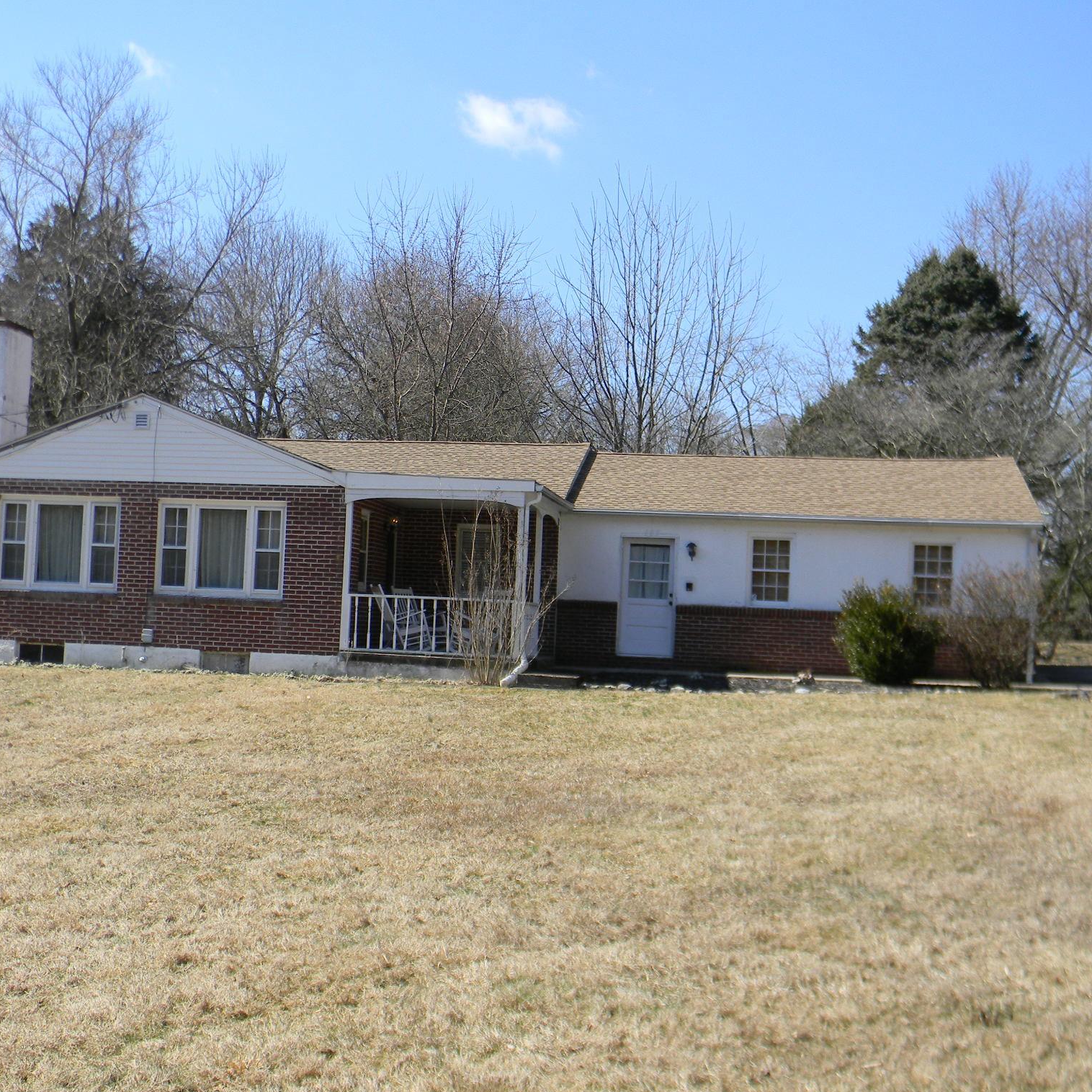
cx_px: 481
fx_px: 1535
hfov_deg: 39.1
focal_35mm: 43
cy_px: 541
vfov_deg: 39.2
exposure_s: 1/570
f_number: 3.7
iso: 80
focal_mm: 6.4
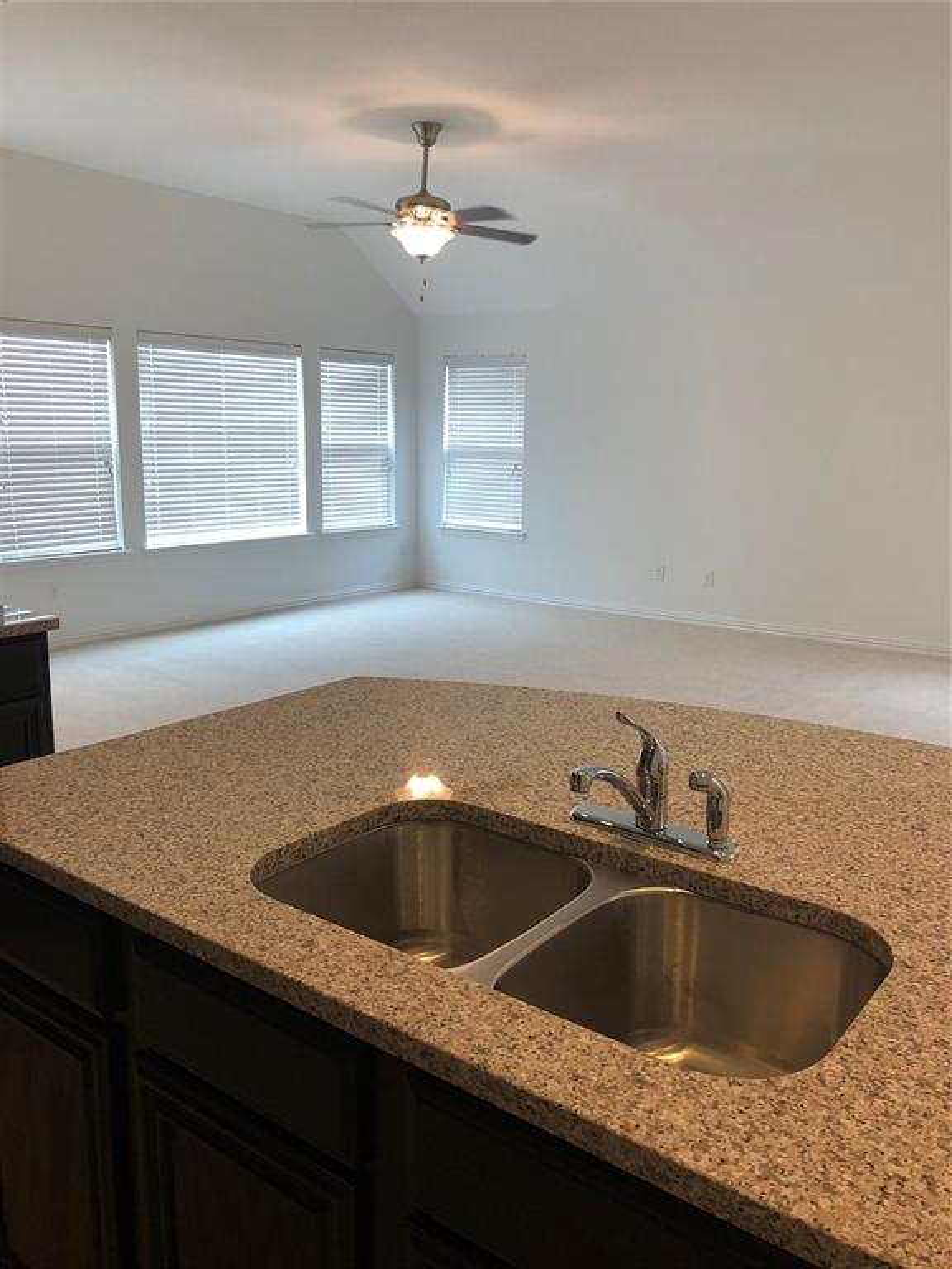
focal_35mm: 28
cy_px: 634
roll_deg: -2.0
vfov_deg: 63.4
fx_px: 1027
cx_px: 476
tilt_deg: -8.2
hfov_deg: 49.7
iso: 40
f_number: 1.8
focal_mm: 3.99
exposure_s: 1/20
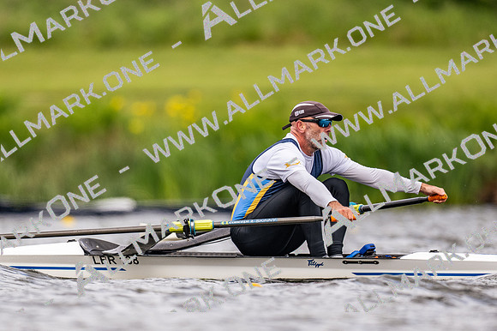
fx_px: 12417
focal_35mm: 900
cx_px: 248
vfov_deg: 1.5
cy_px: 166
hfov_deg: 2.3
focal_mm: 600
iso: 640
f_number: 4
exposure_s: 1/2500
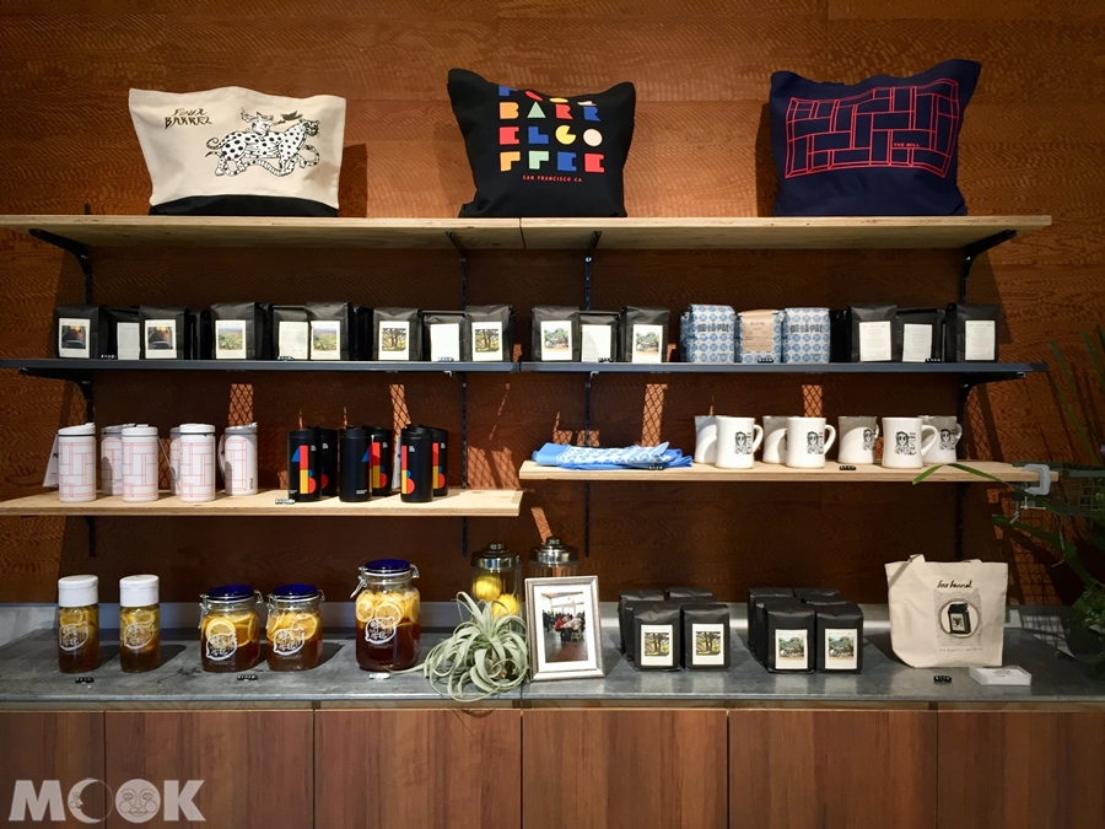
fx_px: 926
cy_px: 414
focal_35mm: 29
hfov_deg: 61.7
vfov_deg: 48.2
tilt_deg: -0.2
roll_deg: -1.0
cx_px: 552
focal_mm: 4.15
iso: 64
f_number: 2.2
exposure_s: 1/30
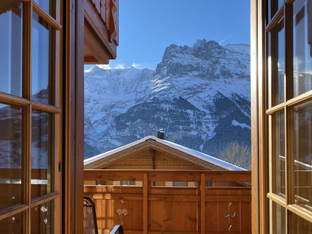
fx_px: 234
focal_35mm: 26
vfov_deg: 53.0
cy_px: 117
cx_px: 156
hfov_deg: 67.3
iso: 32
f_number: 1.8
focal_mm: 4.25
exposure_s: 1/1395
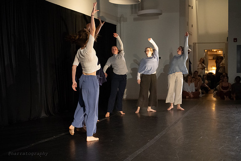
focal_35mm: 52
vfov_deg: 26.0
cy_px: 89
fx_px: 349
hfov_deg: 38.1
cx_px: 120
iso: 6400
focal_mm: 47
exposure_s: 1/400
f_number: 4
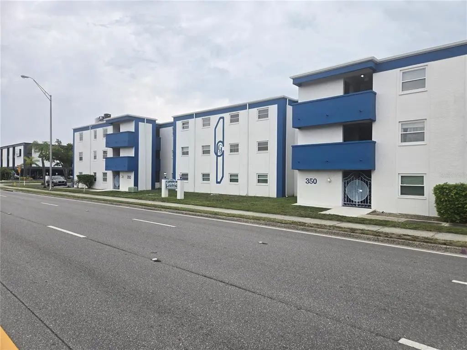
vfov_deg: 58.9
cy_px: 175
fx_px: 310
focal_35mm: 23
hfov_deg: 73.9
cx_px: 234
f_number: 1.8
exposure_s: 1/180
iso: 25
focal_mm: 5.4
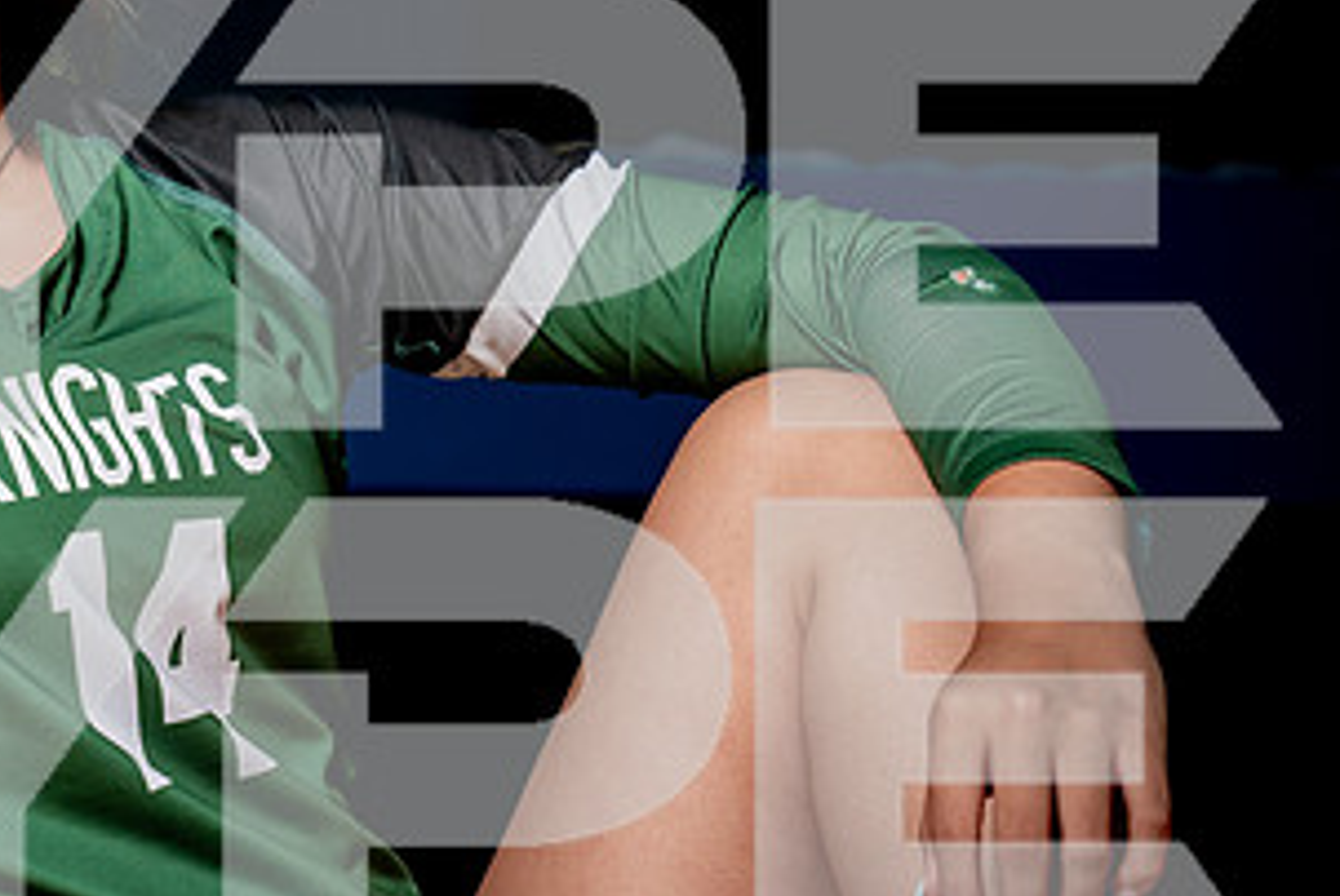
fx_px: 4620
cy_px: 197
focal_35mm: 124
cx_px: 151
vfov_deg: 11.0
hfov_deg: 16.3
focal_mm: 62
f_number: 4.5
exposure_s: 1/200
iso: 250
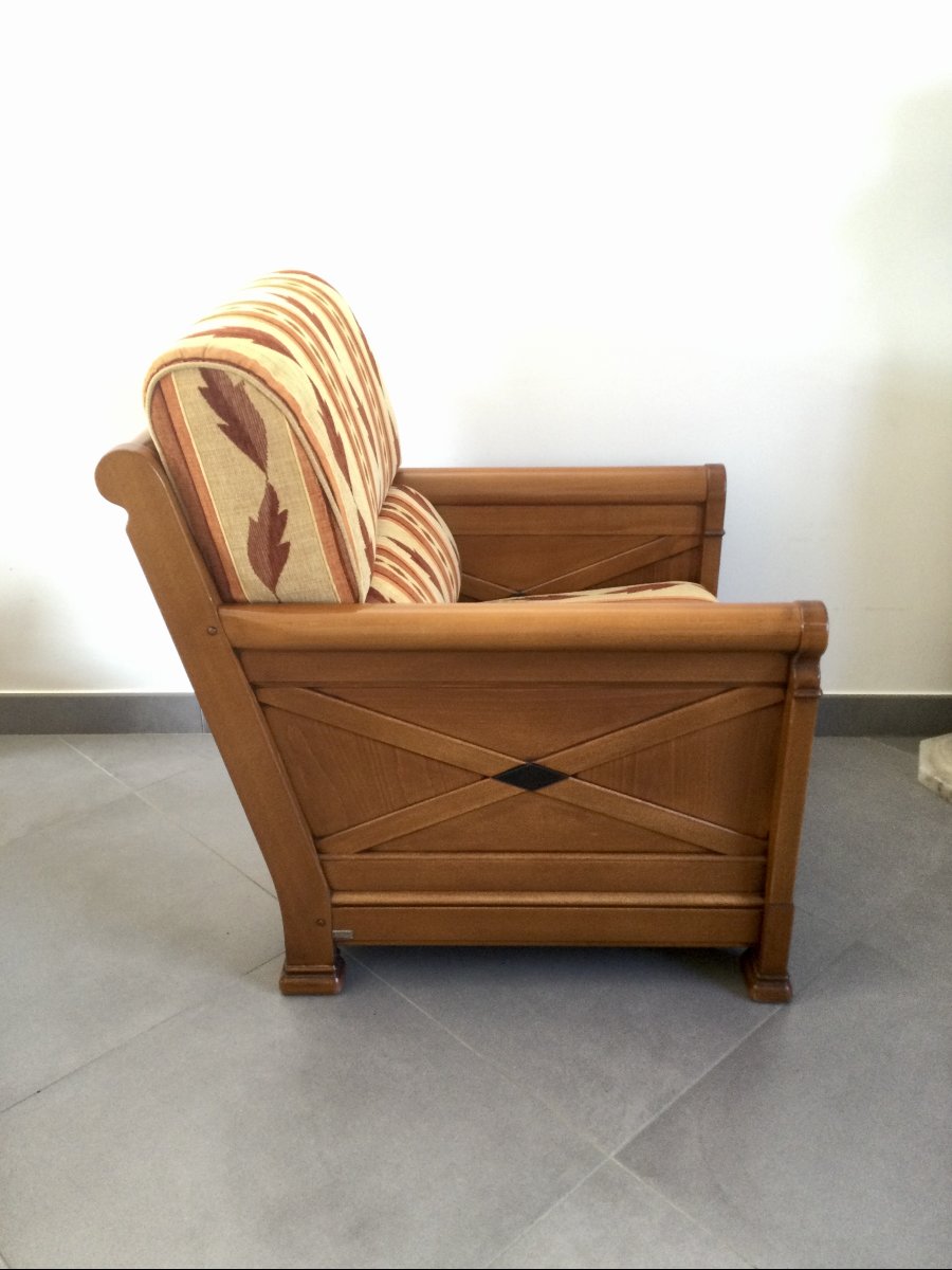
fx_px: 1137
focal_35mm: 31
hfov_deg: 45.4
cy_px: 635
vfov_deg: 58.4
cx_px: 476
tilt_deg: -21.3
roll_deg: +0.3
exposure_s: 1/33
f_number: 2.4
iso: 160
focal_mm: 3.3
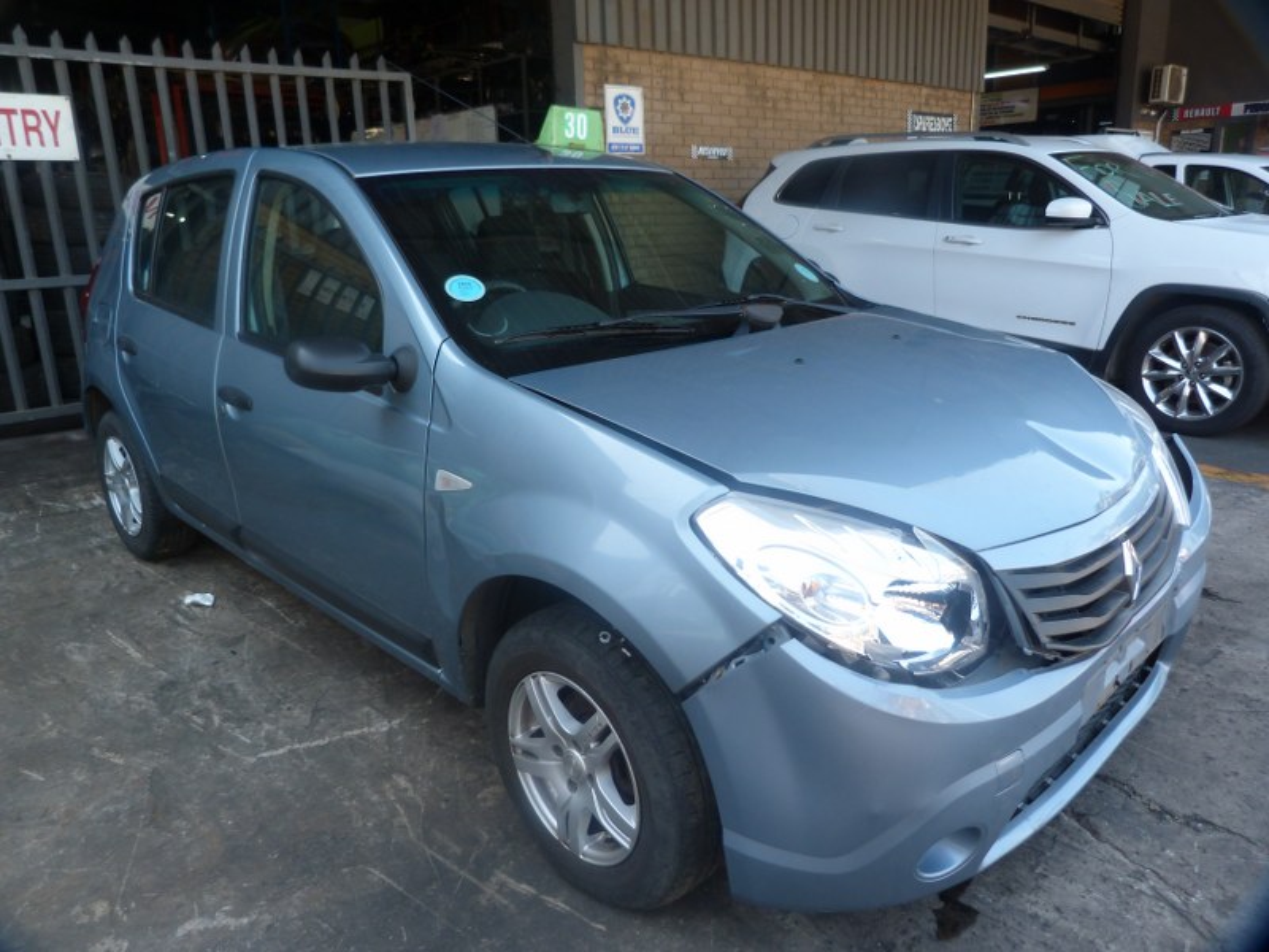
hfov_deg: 69.4
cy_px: 476
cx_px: 634
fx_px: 916
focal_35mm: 25
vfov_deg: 54.9
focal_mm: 4.5
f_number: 2.8
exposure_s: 1/100
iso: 80
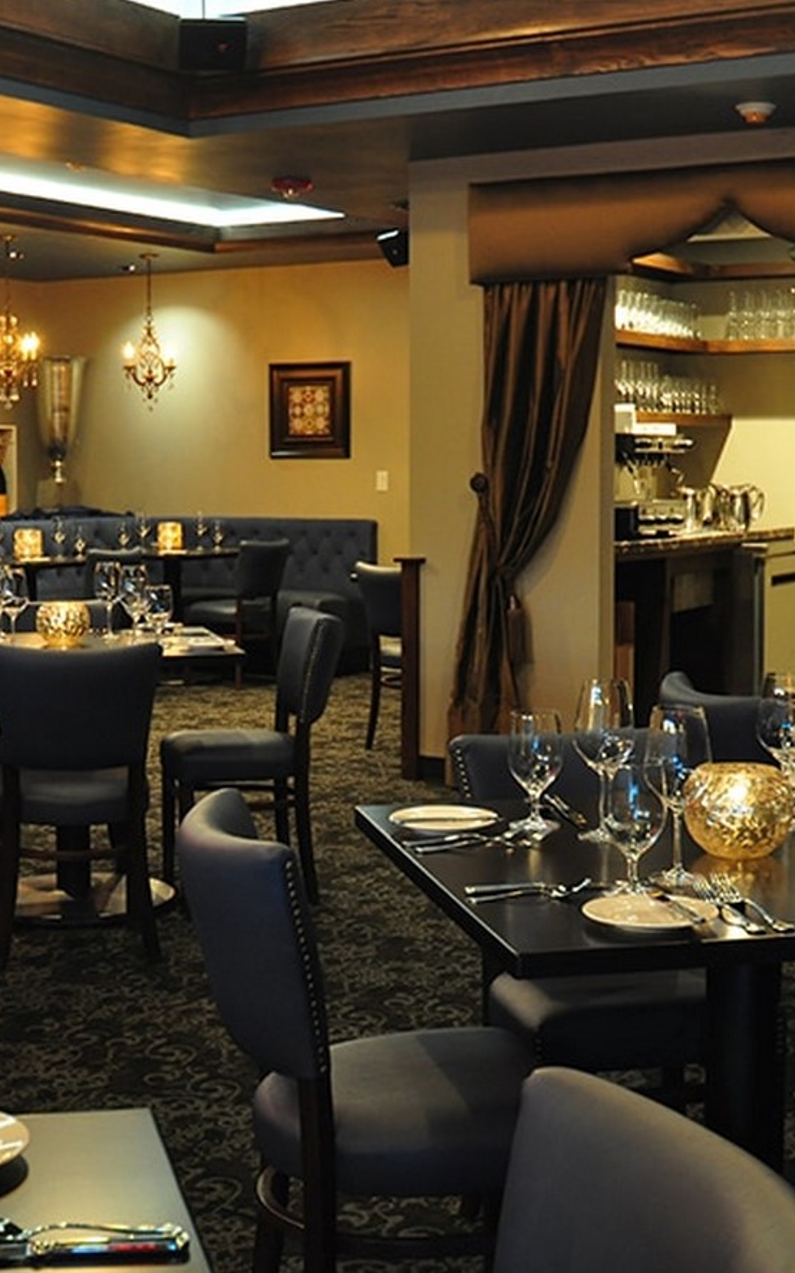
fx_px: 1942
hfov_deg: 23.1
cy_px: 630
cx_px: 345
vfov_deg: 36.3
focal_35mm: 56
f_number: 5.6
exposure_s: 2
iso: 1000
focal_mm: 24
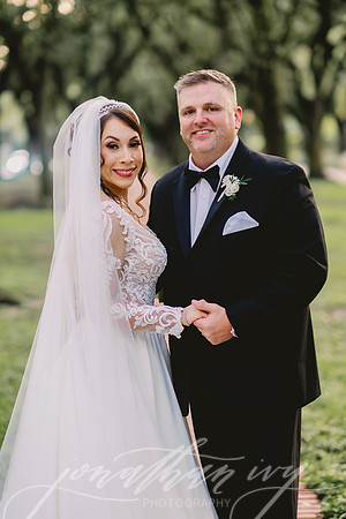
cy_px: 260
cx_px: 173
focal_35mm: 85
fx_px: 1225
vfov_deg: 23.9
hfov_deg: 16.1
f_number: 2
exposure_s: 1/400
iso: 1250
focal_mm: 85
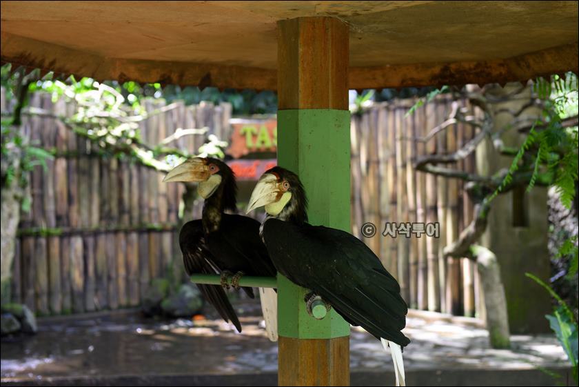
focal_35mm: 60
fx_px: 965
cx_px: 290
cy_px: 194
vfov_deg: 22.6
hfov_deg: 33.4
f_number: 4
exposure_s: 1/60
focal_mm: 60
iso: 320
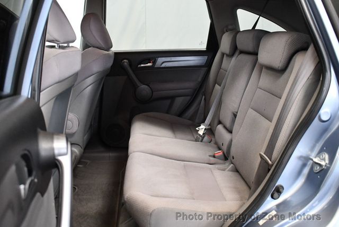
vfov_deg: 36.9
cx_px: 170
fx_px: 339
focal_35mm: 36
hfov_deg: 53.1
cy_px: 114
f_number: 3.5
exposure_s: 1/100
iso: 3200
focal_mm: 18
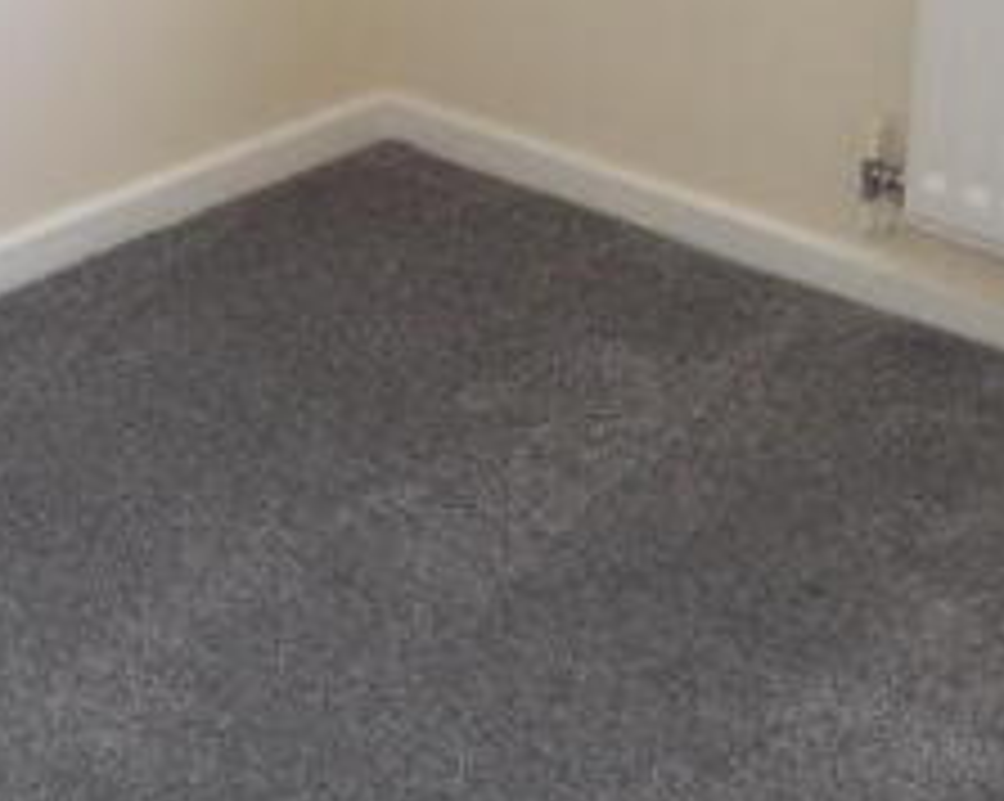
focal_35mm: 97
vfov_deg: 15.8
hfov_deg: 19.7
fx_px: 2880
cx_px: 349
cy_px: 254
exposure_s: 1/80
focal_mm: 7.9
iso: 400
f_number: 2.8
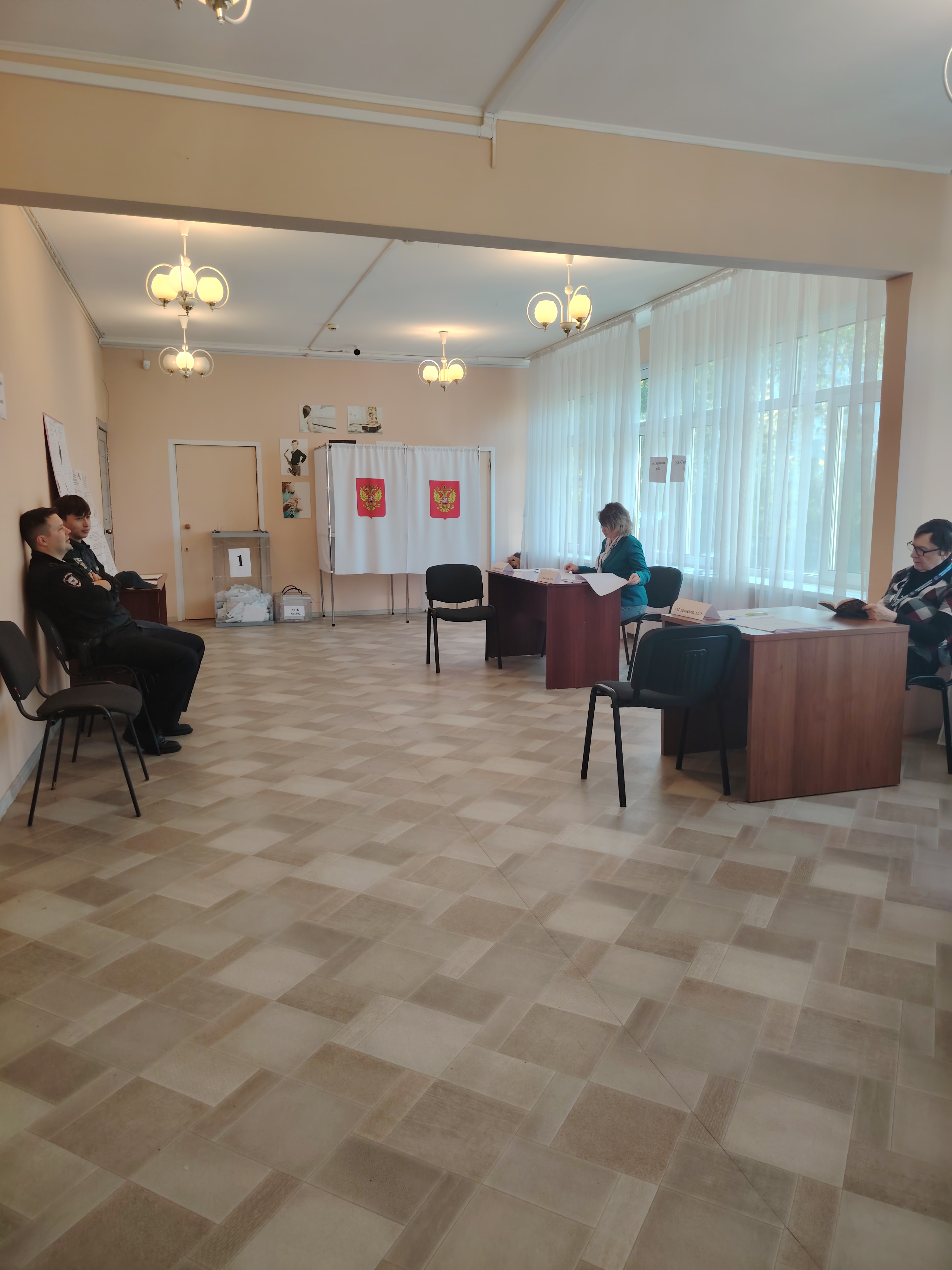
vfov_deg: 71.6
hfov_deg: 56.8
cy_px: 635
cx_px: 476
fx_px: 880
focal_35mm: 24
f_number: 1.75
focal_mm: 5.25
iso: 525
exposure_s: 1/100
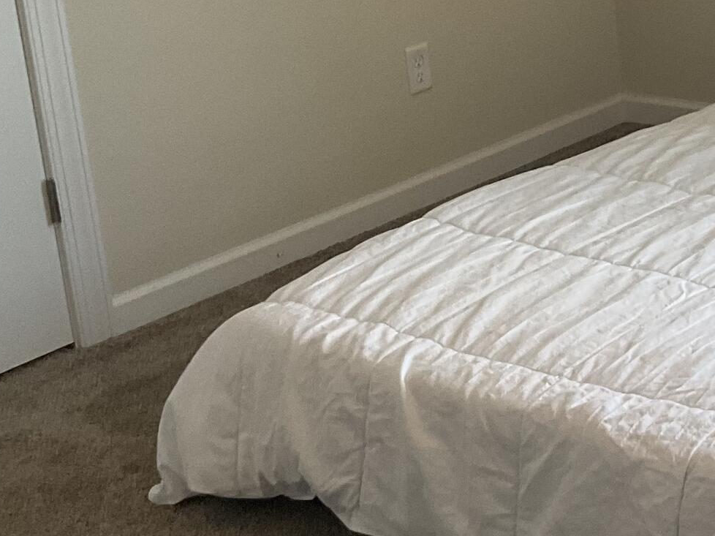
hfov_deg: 20.7
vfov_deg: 16.3
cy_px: 37
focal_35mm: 89
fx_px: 1838
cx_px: 841
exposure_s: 1/60
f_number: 1.8
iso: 64
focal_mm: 3
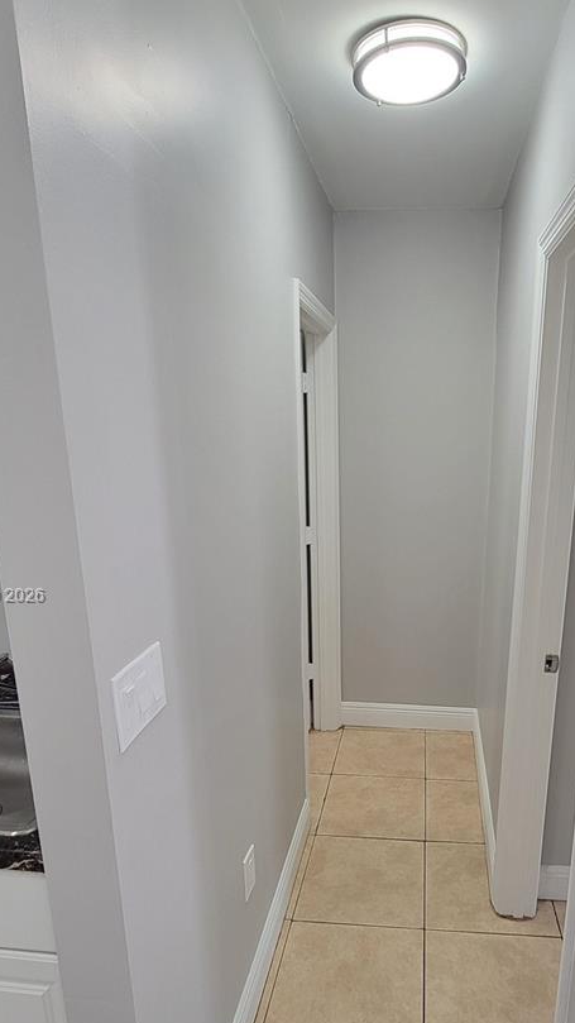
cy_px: 597
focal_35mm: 21
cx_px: 379
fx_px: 569
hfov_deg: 52.7
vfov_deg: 83.1
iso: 200
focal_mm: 2.2
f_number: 2.2
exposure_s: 1/60
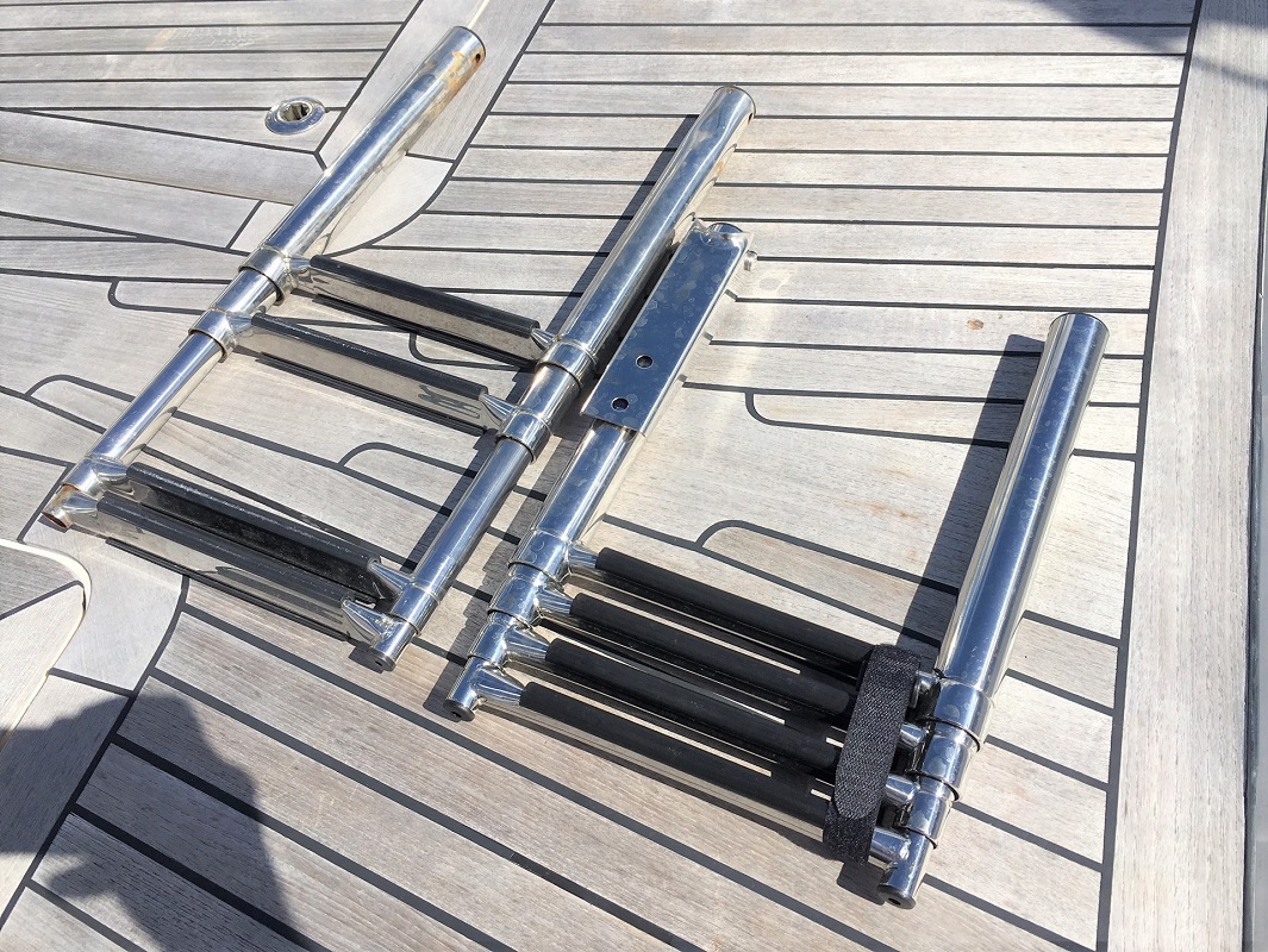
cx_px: 634
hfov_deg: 61.6
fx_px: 1063
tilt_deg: -51.4
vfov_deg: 48.3
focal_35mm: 29
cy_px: 476
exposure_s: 1/2331
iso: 25
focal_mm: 4.15
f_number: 2.2
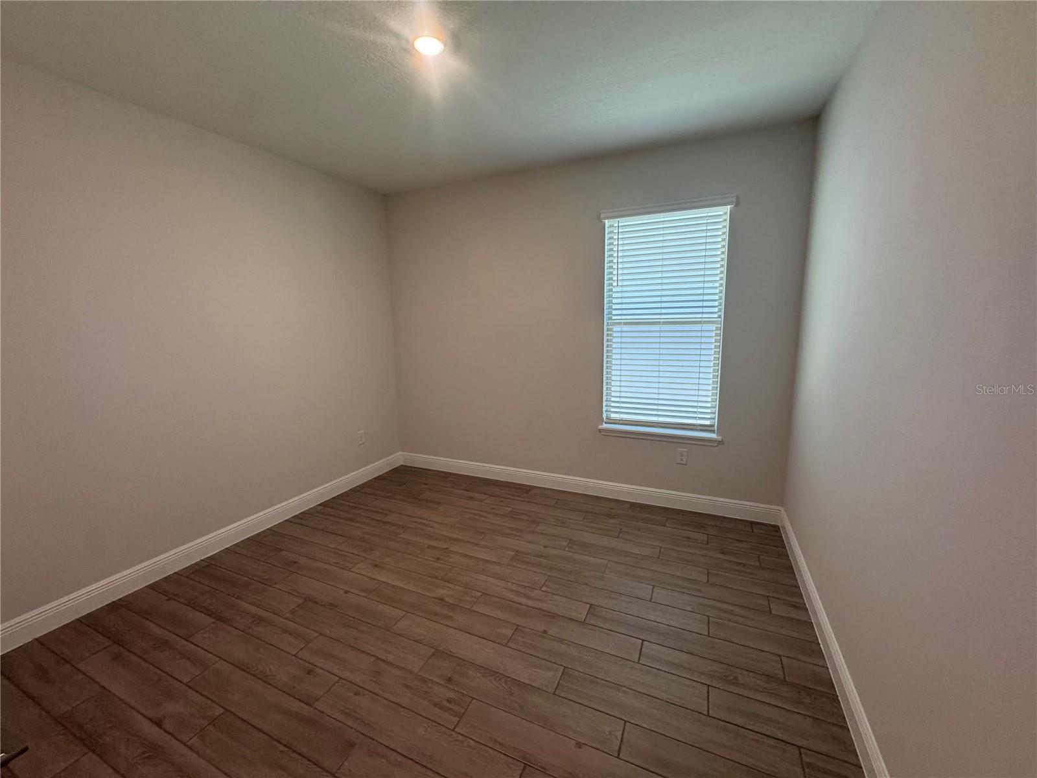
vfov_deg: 85.7
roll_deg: +1.0
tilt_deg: -9.1
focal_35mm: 14
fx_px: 419
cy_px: 389
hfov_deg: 102.1
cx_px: 518
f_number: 2.2
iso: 320
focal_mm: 2.22
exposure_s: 1/120
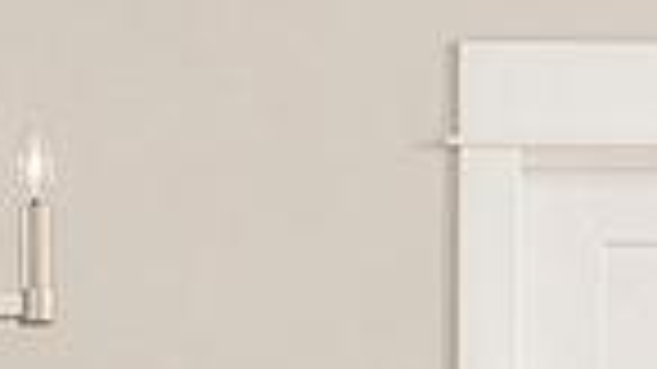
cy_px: 956
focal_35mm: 249
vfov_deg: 4.7
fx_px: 4336
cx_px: -324
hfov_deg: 8.5
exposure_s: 1
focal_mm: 34
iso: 320
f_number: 8
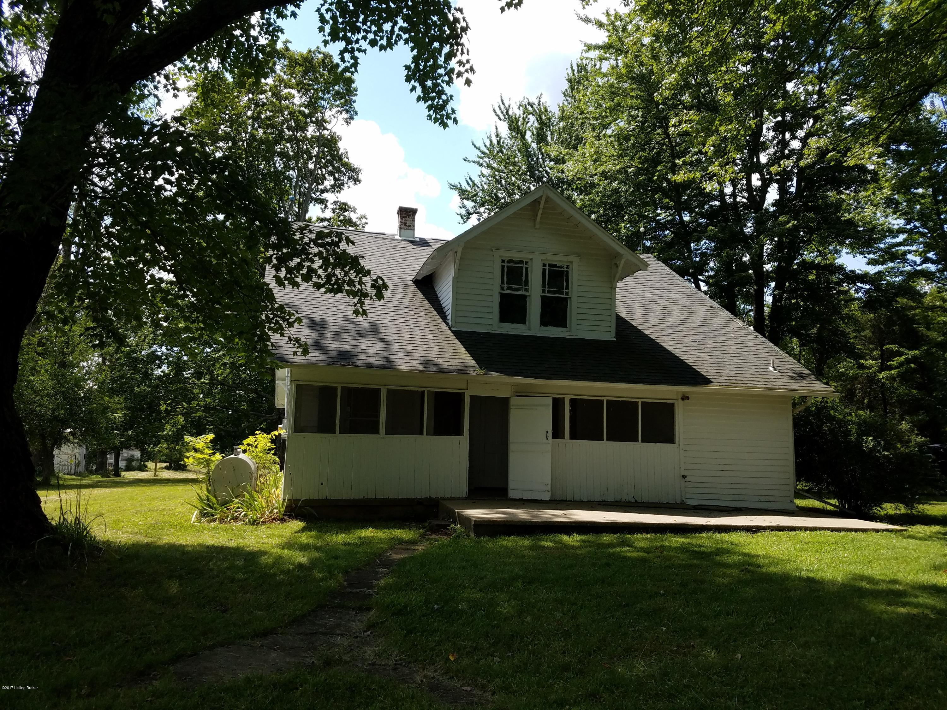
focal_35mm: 26
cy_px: 355
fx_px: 711
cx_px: 474
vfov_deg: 53.1
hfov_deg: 67.3
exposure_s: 1/1612
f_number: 1.7
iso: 50
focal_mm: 4.2
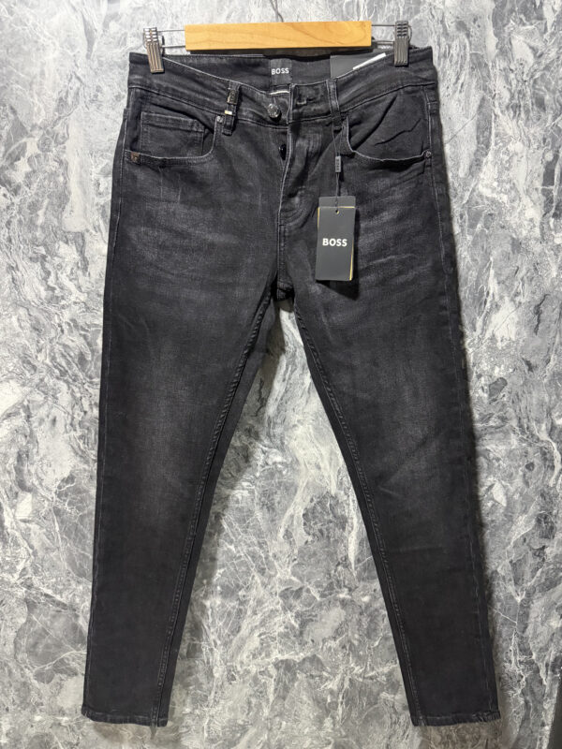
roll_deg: +0.0
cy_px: 374
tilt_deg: -16.2
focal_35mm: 24
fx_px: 520
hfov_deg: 56.8
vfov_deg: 71.6
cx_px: 281
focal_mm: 6.76
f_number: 1.78
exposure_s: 1/40
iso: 800
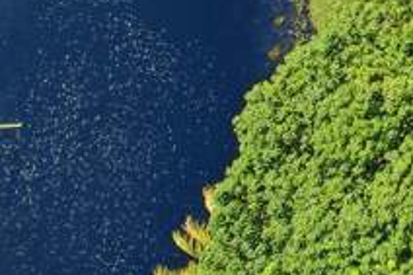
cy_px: -178
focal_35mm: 83
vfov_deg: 14.8
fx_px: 951
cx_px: 748
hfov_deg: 18.8
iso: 100
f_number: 2.8
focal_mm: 8.4
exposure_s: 1/1250
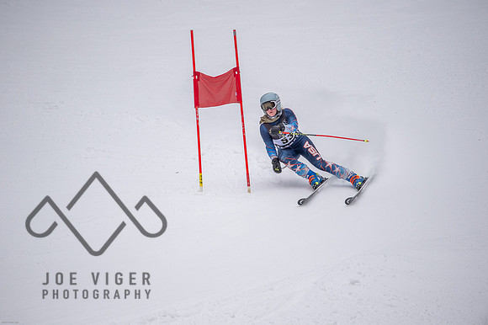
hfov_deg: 3.4
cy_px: 162
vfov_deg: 2.3
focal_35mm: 600
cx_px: 244
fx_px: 8128
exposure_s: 1/4000
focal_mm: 600
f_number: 6.3
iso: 2000
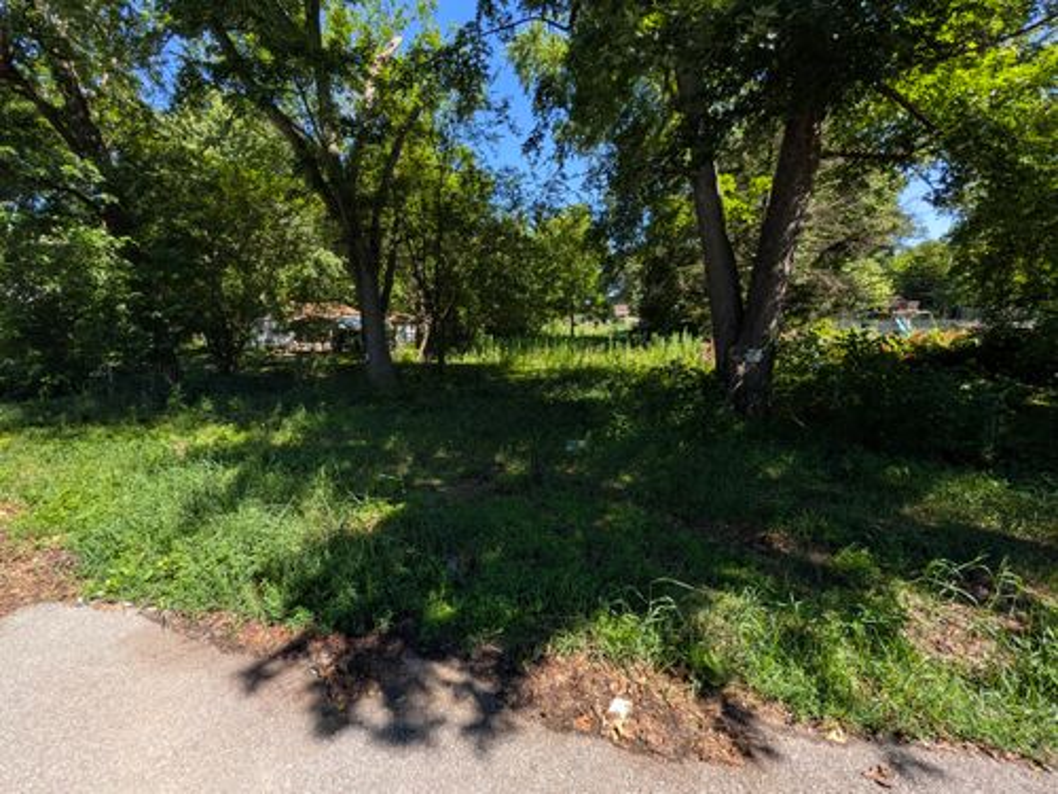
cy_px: 397
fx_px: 367
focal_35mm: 12
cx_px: 529
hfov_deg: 110.5
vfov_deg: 94.5
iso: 52
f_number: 1.7
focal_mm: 2.02
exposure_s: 1/1171
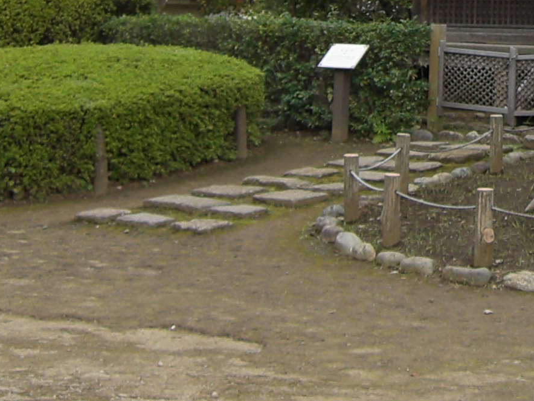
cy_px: -113
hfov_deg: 17.3
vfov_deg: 13.0
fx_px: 1697
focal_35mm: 110
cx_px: 574
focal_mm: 6.2
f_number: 2.7
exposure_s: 1/250
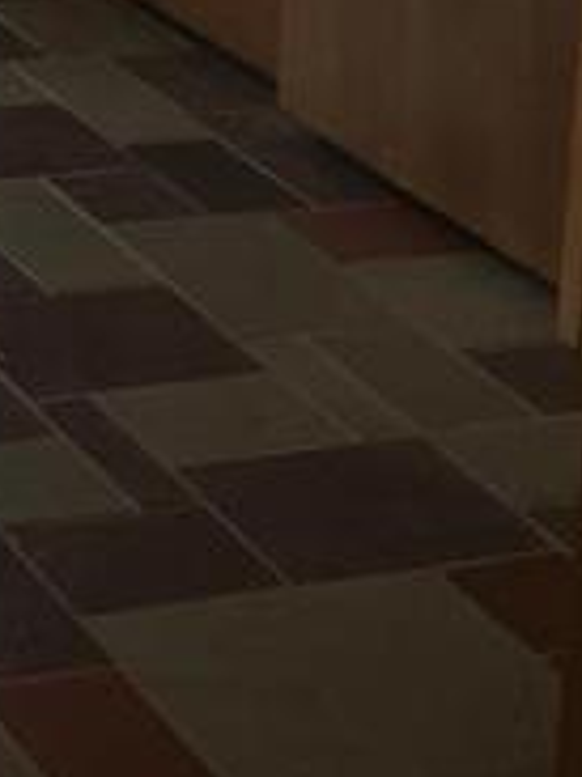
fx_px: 2738
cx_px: -607
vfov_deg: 14.4
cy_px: -569
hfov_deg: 11.0
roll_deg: -1.0
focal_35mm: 122
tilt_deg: -7.4
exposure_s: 1/30
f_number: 2.2
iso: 40
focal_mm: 4.15
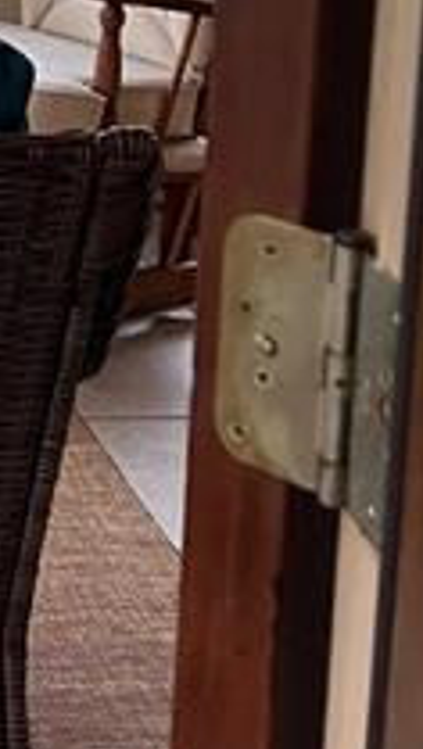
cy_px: -176
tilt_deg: -11.1
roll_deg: +0.5
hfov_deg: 10.3
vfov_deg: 19.2
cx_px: -548
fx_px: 2068
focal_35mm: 104
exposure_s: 1/53
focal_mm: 5.1
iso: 100
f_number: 1.6
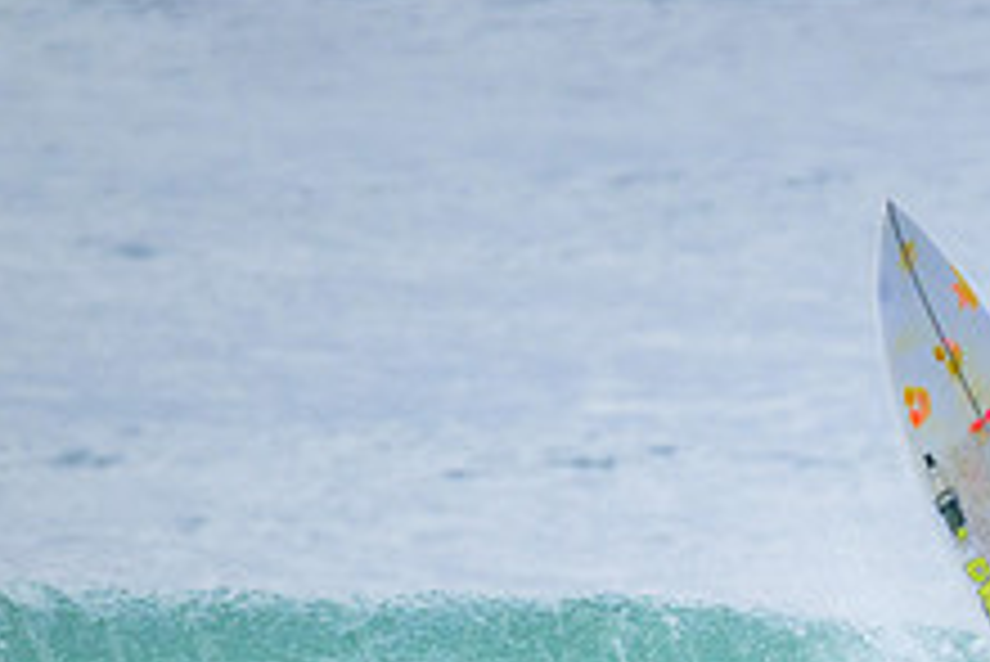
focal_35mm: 1476
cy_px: 813
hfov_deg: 1.4
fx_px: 40615
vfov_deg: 0.9
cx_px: 1300
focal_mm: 560
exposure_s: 1/1250
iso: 2500
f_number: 11
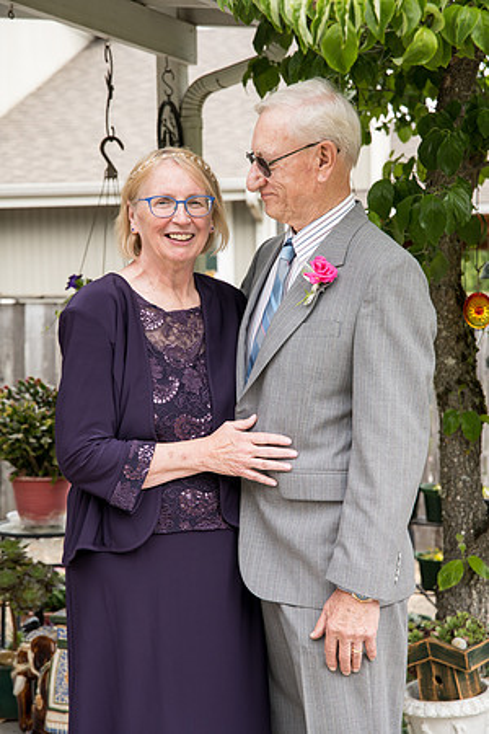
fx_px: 1426
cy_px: 367
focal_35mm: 70
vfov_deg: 28.8
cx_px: 244
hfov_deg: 19.5
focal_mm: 70
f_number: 5
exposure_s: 1/500
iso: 400
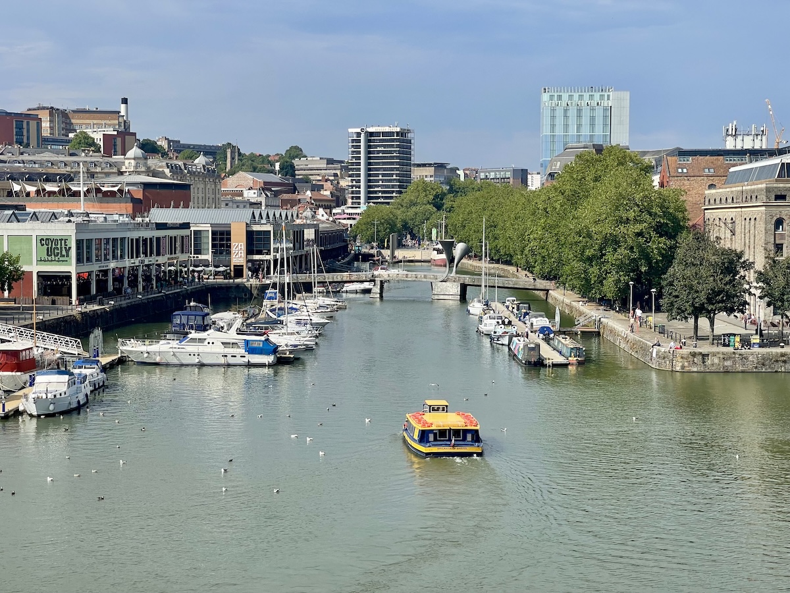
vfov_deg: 22.9
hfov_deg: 30.3
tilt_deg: -2.9
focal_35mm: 64
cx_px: 395
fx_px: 1461
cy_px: 296
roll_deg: +0.0
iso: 20
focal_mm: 7.5
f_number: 2.2
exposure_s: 1/1309
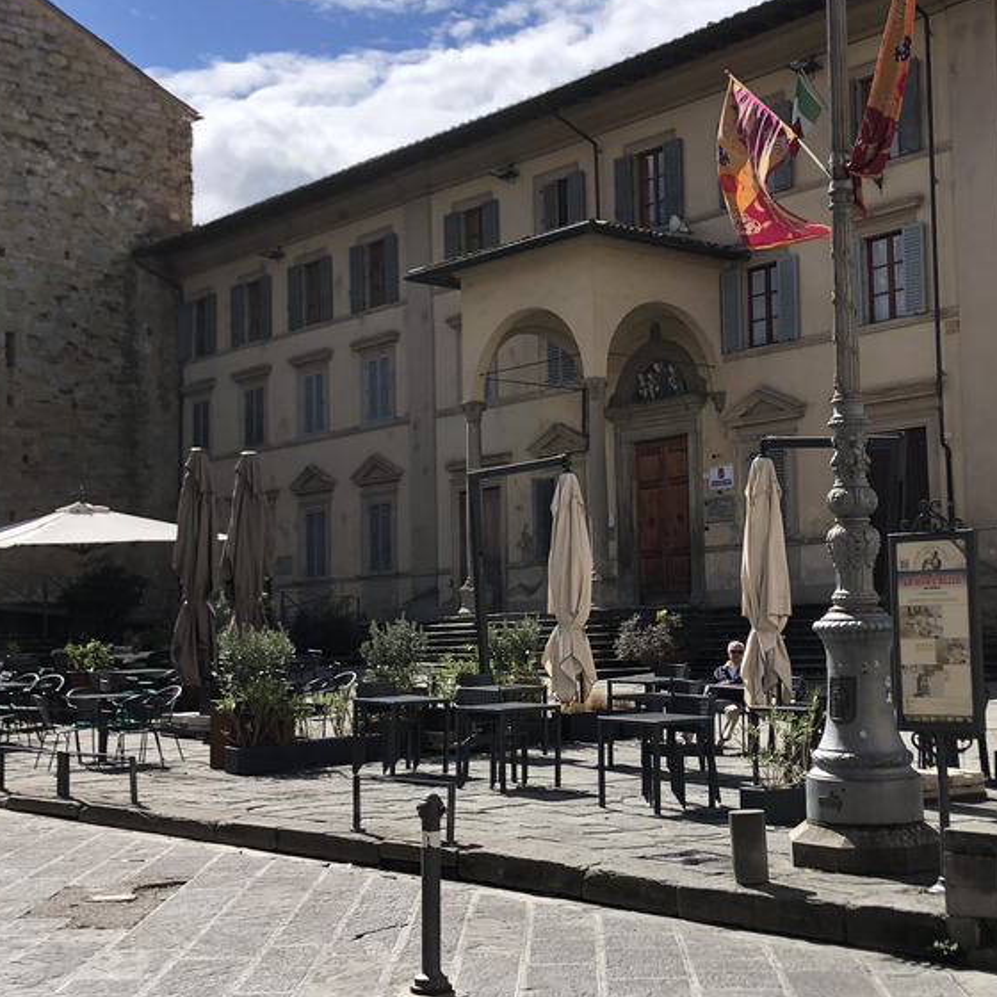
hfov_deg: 32.1
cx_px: 591
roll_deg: +1.9
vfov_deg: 32.2
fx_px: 1727
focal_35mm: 53
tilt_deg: +6.2
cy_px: 493
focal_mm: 4
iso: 20
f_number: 1.8
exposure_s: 1/1946
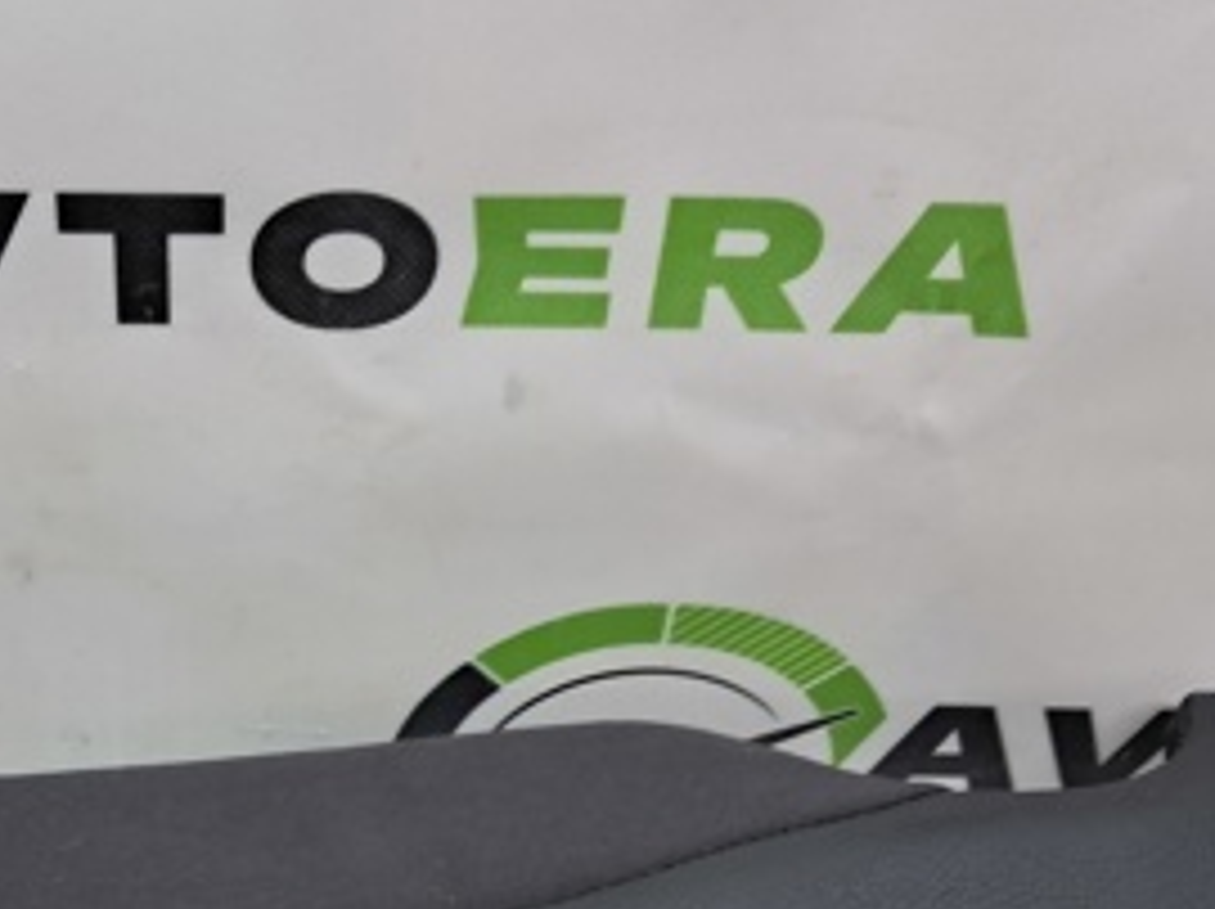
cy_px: 1024
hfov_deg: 29.5
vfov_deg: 21.6
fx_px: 2244
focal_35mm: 64
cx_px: 212
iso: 160
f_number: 1.8
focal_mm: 4
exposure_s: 1/50
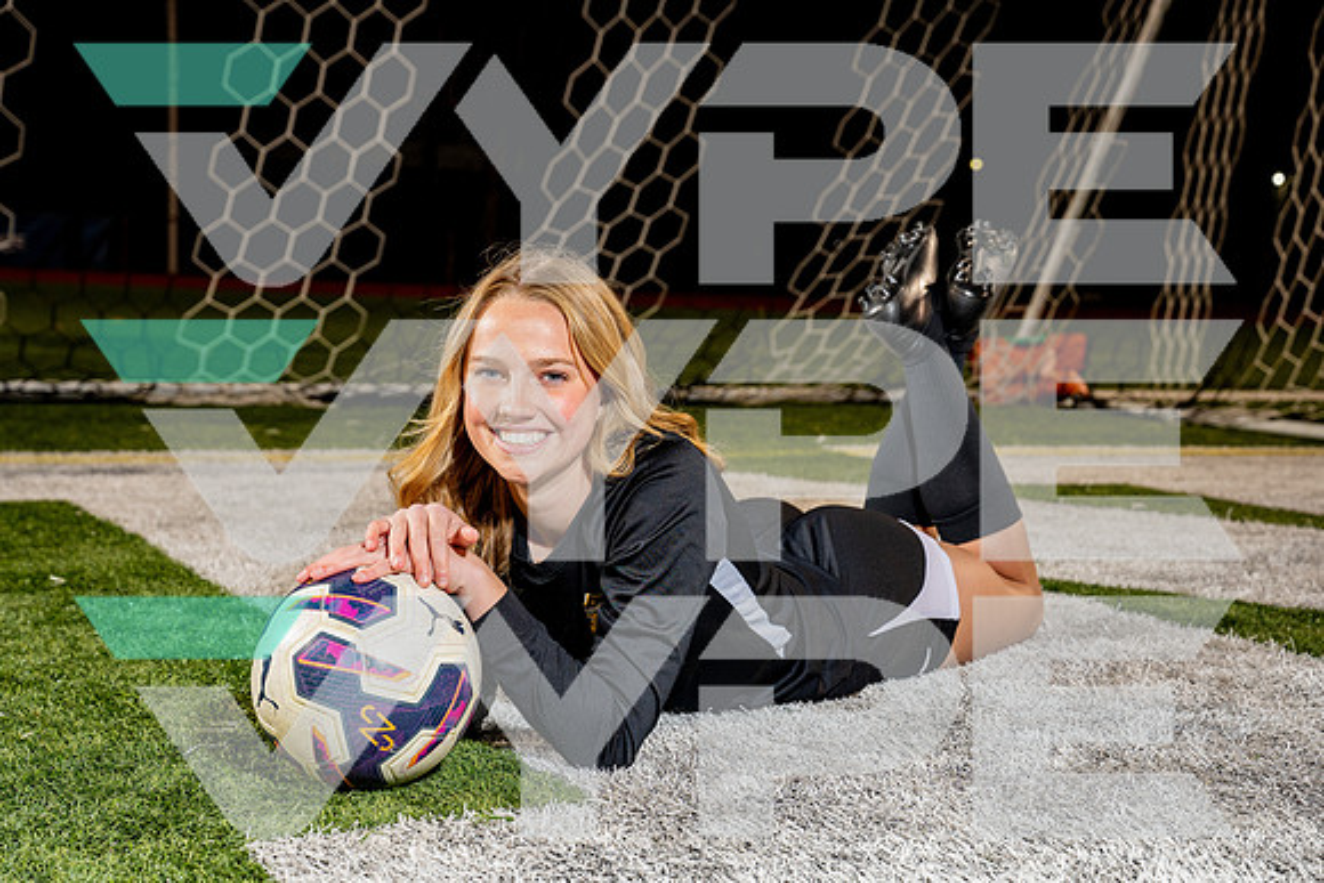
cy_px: 442
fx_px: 2207
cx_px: 662
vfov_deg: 22.6
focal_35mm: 60
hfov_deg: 33.4
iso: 800
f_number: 5.6
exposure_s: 1/250
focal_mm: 60
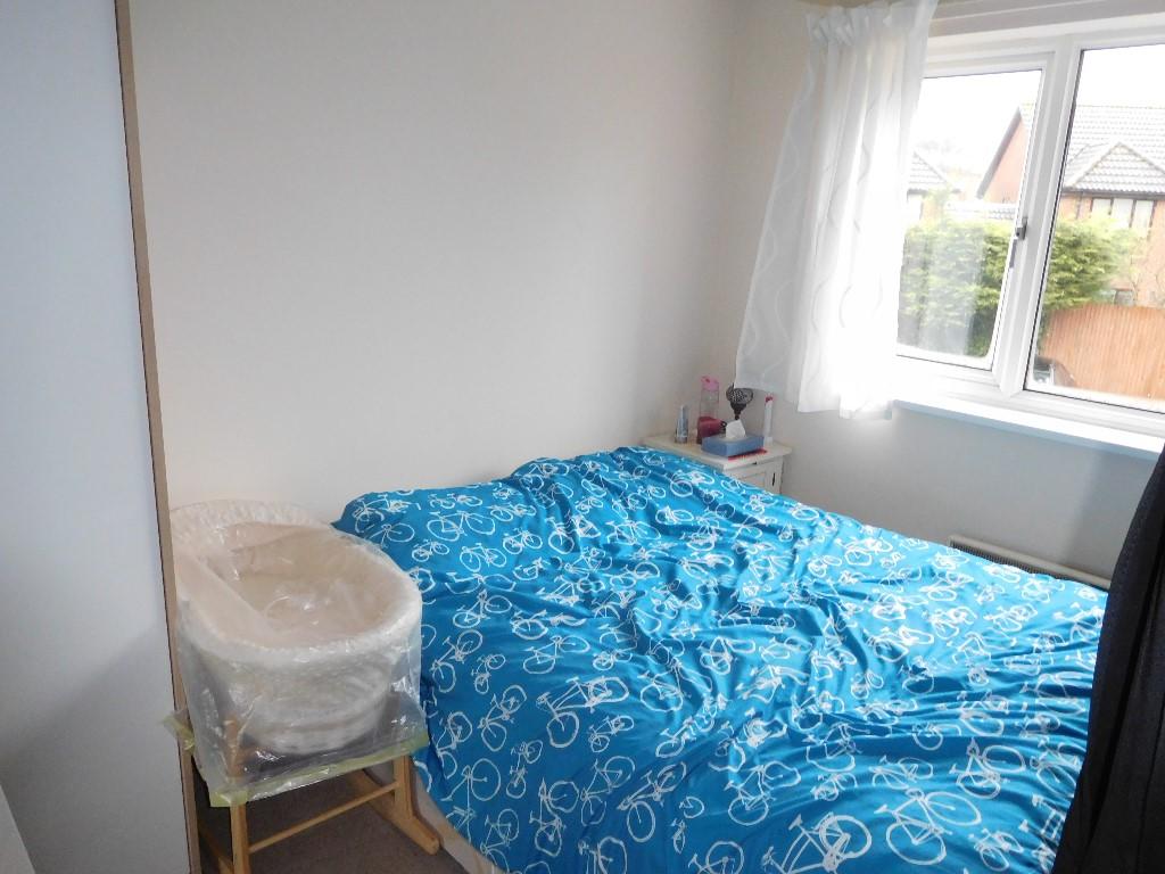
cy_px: 437
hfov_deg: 69.4
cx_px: 582
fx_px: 841
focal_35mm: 25
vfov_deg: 54.9
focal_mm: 4.5
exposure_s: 1/30
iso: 400
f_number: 3.4
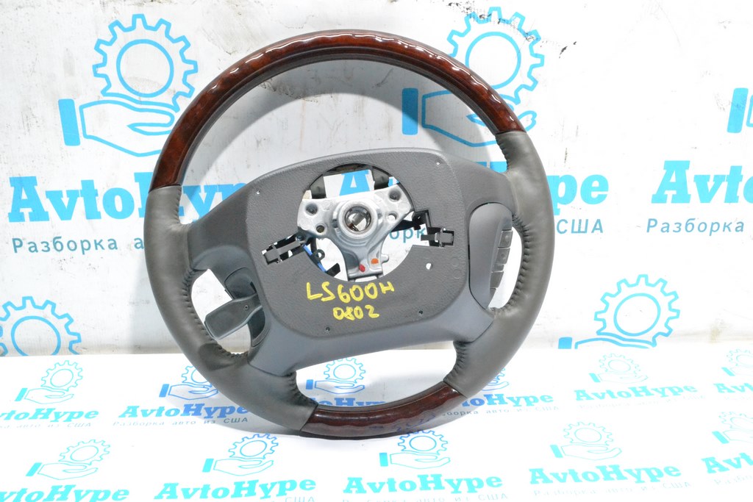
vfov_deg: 43.6
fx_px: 628
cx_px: 376
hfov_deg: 61.9
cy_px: 251
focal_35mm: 30
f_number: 14
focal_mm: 20
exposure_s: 1/80
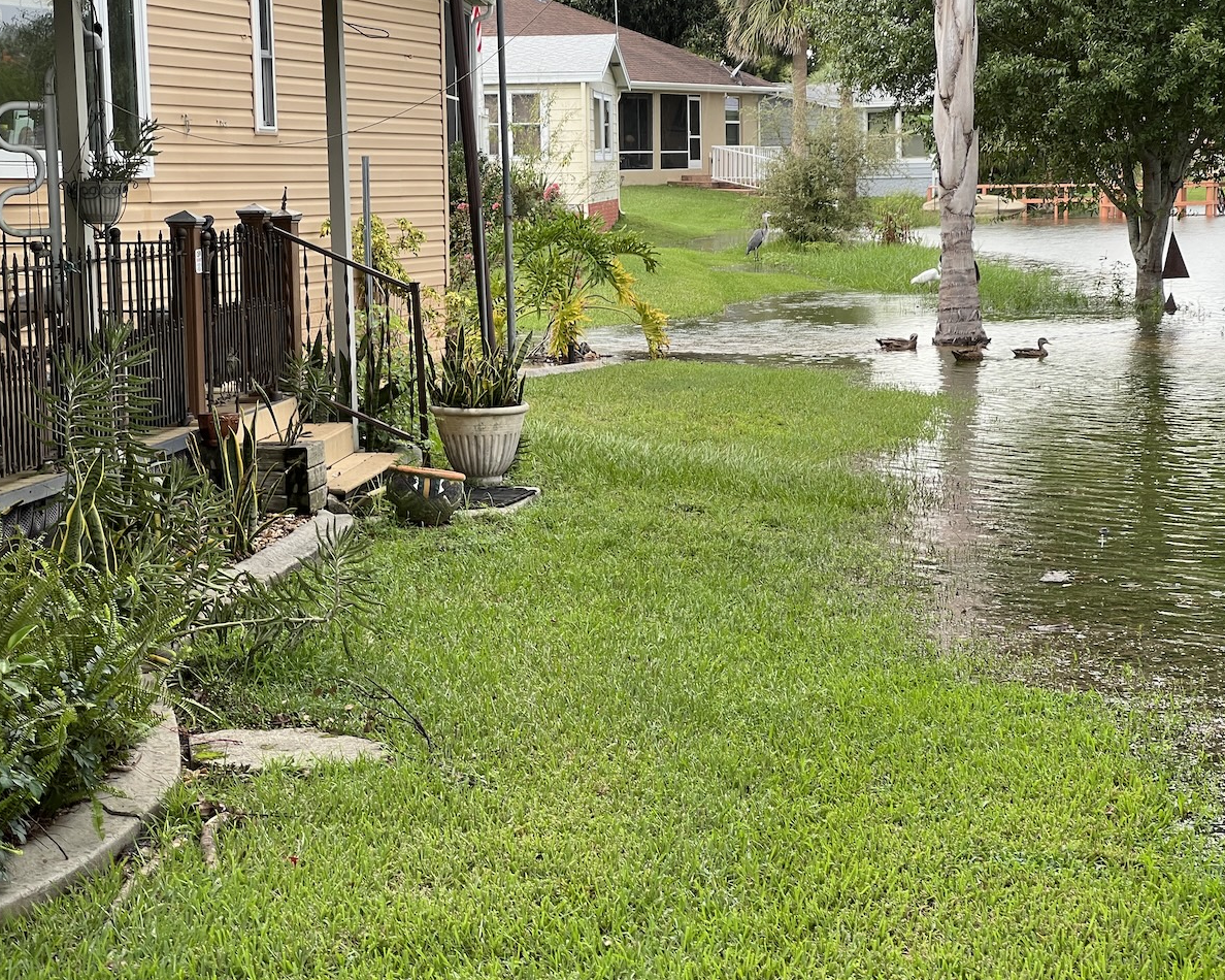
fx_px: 2936
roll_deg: +0.6
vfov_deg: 18.9
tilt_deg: -6.6
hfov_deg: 23.6
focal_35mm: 81
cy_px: 490
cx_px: 596
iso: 50
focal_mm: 9
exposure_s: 1/99
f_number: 2.8
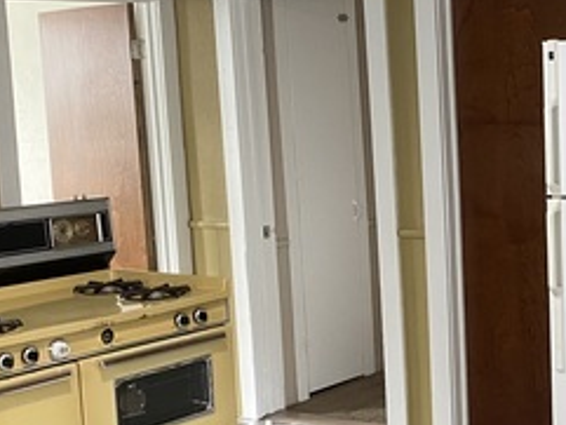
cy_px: 223
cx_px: 572
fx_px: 1178
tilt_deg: -7.0
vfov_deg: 20.5
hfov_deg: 25.6
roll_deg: +1.8
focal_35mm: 72
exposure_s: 1/60
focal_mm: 4.25
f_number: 1.8
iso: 160
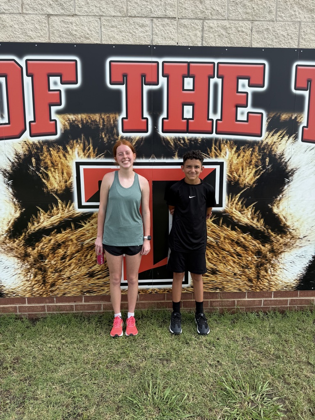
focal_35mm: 24
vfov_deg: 71.6
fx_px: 291
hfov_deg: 56.8
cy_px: 210
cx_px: 158
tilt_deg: -8.4
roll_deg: -0.7
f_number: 1.78
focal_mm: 6.76
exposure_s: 1/1901
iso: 80
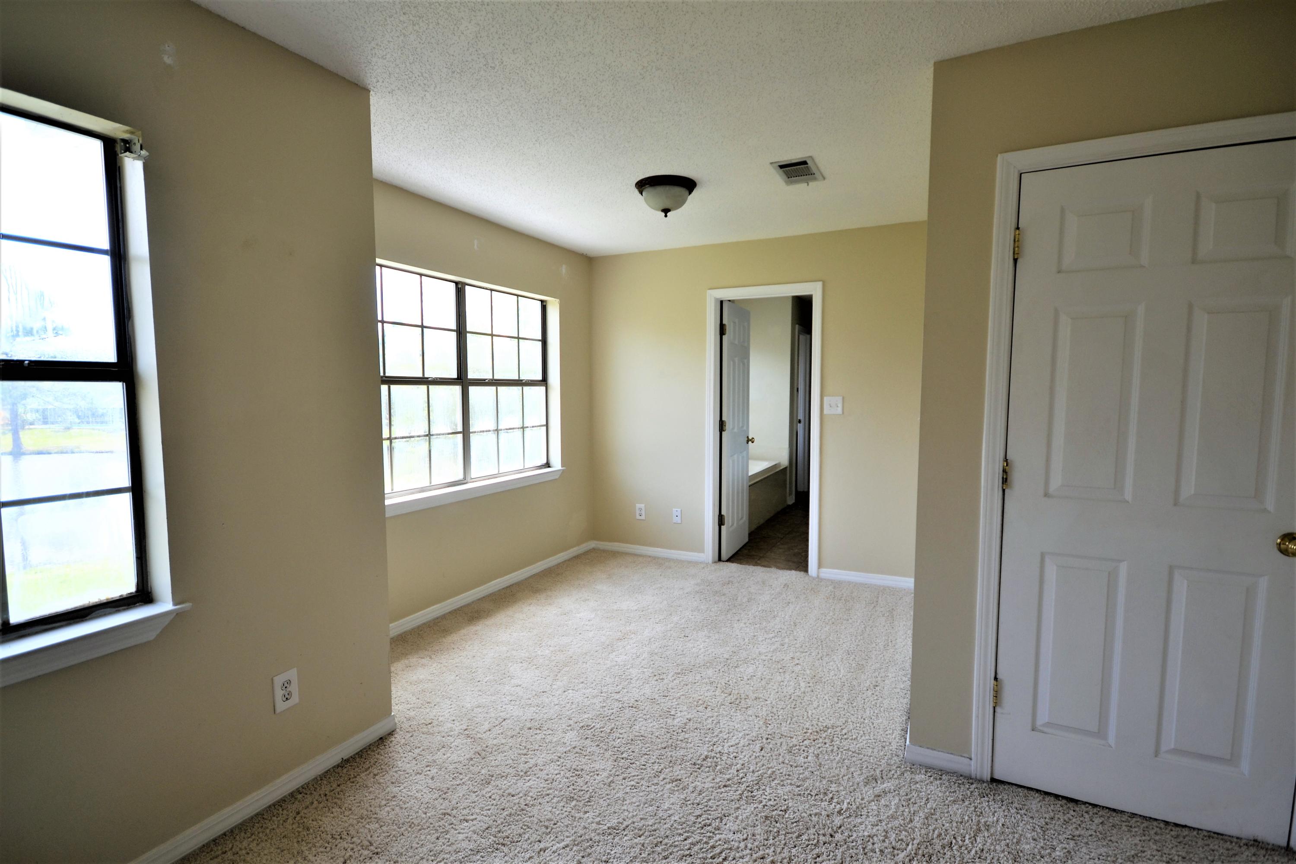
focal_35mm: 17
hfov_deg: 92.4
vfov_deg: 69.7
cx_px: 648
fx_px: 621
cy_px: 432
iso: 160
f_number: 5.6
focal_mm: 11.5
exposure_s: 1/125
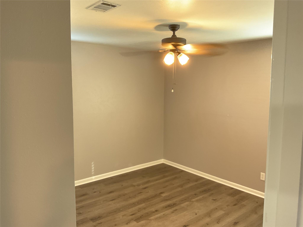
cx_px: 152
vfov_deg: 48.2
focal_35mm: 29
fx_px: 254
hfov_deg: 61.7
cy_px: 114
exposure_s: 1/30
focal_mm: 3
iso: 500
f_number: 1.8
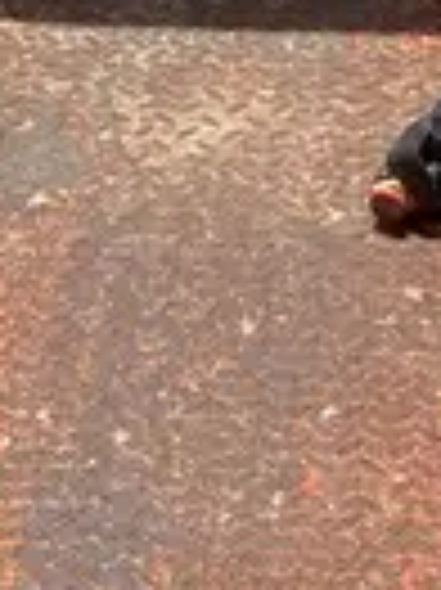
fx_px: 2671
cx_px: 270
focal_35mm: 157
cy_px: 236
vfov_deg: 12.6
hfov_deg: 9.4
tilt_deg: -37.9
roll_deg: +1.1
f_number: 1.8
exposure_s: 1/1946
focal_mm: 3.99
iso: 32
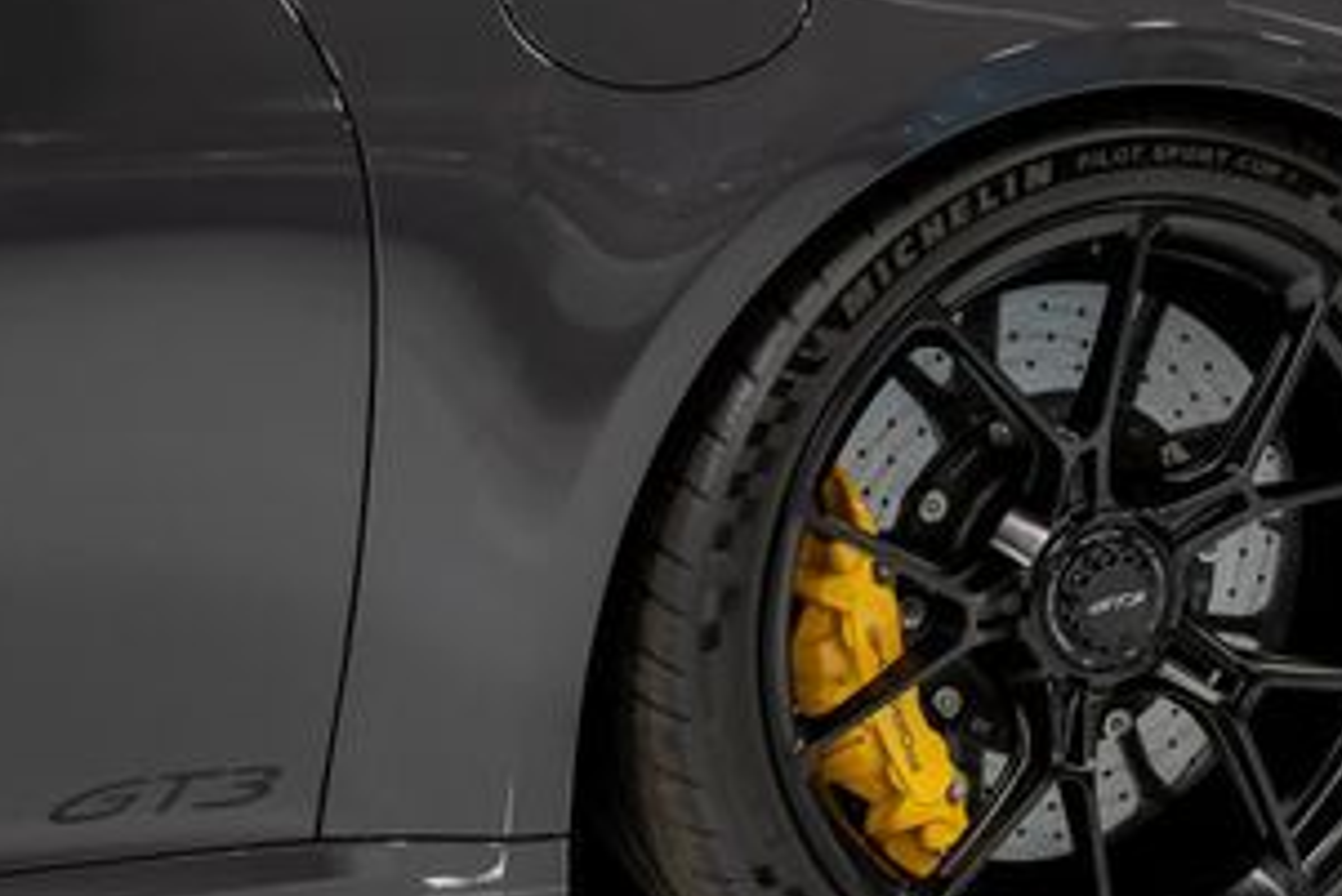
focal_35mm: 117
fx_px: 4363
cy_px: 421
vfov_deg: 11.7
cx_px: 762
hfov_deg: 17.5
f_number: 4
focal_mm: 55
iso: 800
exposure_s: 1/60
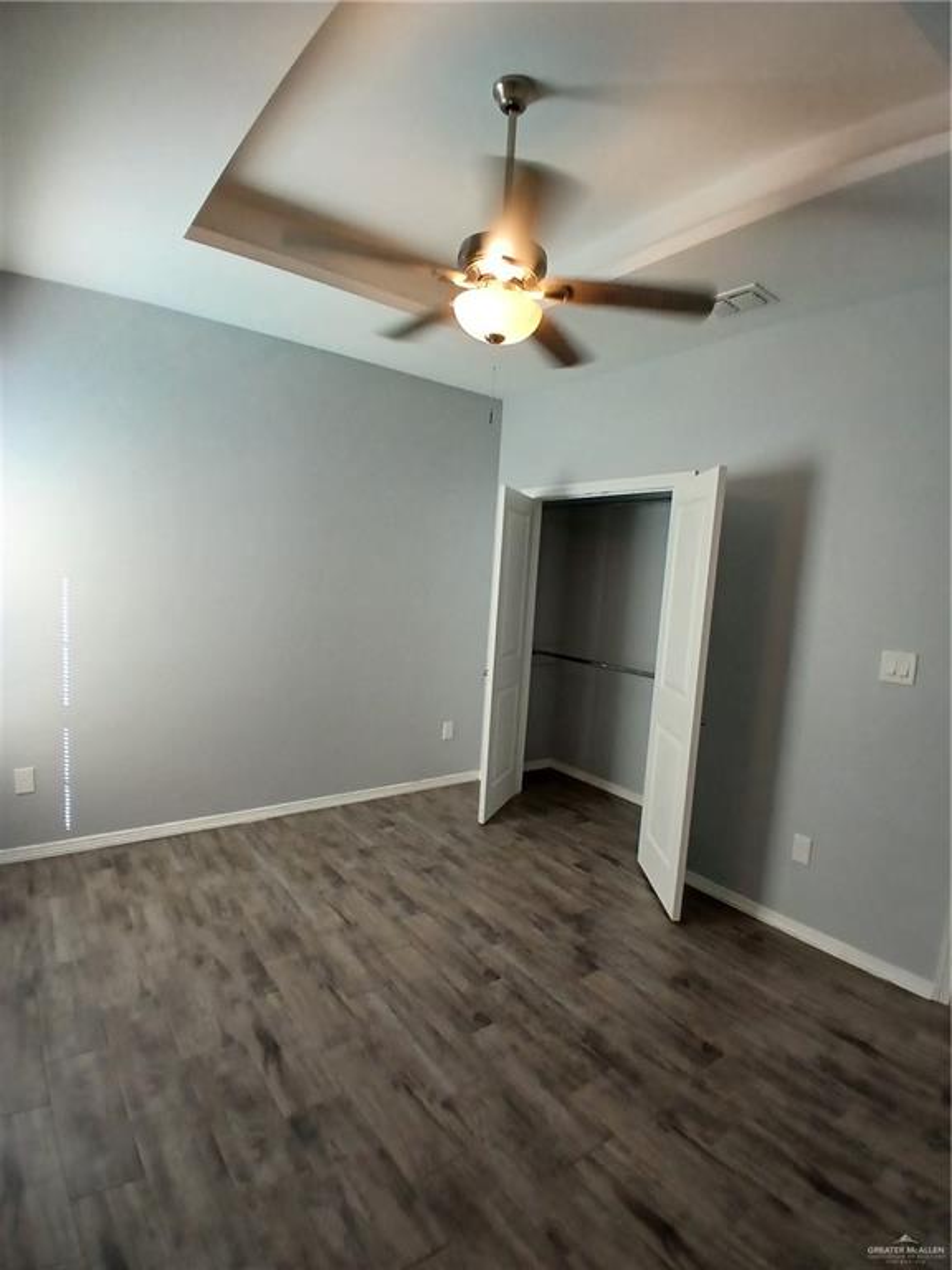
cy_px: 635
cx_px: 476
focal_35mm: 17
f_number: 2.2
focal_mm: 1.4
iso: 125
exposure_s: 1/60
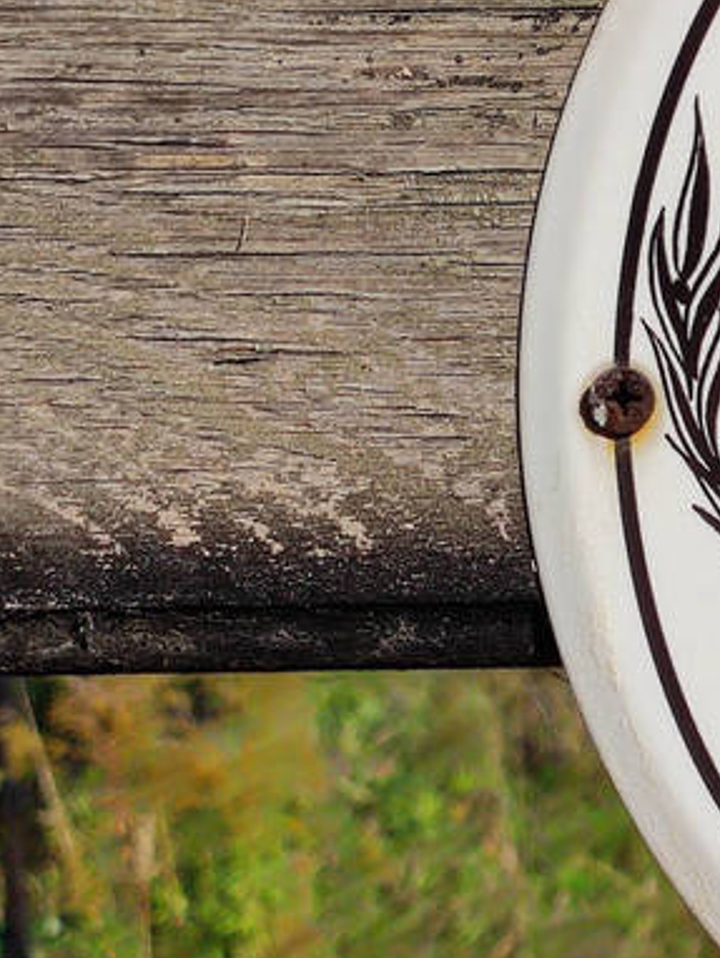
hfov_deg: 19.6
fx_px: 1856
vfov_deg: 28.9
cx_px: 1019
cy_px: 552
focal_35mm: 67
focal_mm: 4.7
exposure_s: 1/1442
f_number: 1.79
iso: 50
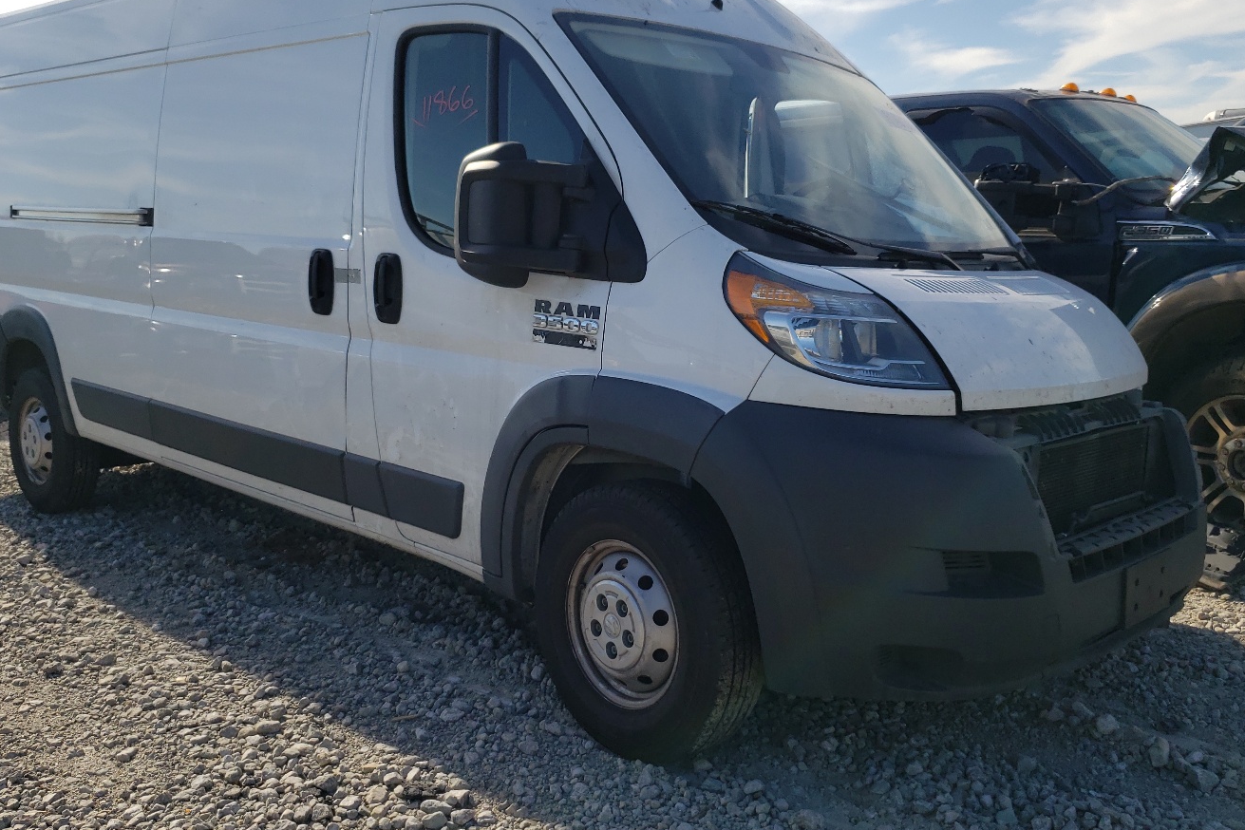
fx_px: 1141
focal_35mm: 33
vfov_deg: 39.8
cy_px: 335
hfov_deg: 57.2
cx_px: 575
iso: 50
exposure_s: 1/3333
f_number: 1.5
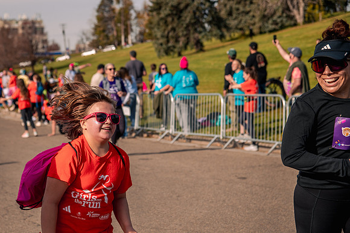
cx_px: 134
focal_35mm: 96
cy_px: 109
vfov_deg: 14.2
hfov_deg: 21.1
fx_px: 937
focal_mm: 78
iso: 200
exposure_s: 1/1000
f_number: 5
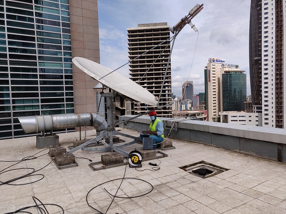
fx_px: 207
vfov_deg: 54.9
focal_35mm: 25
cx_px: 143
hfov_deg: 69.4
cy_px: 107
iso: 100
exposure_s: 1/1639
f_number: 1.7
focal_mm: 4.25
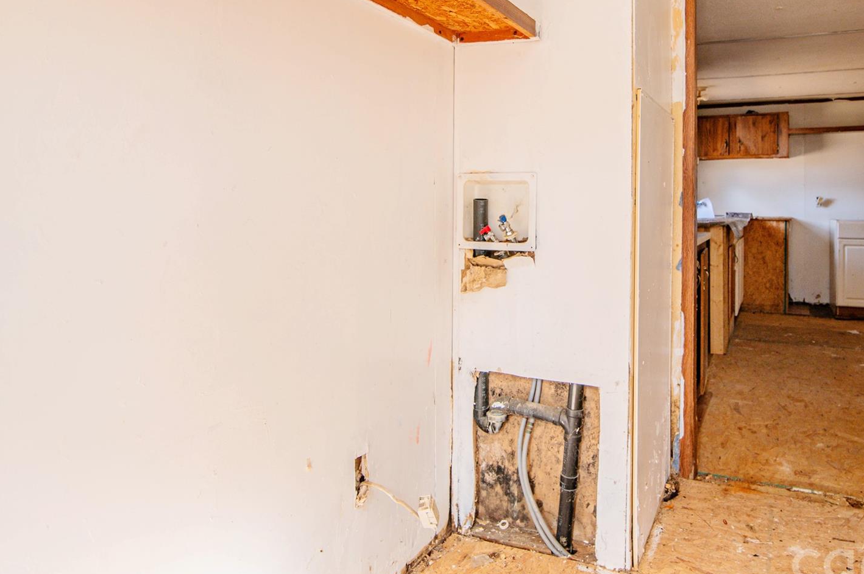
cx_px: 535
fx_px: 623
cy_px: 197
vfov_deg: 48.7
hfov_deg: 68.5
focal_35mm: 26
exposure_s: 1/80
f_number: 4.5
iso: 200
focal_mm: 18
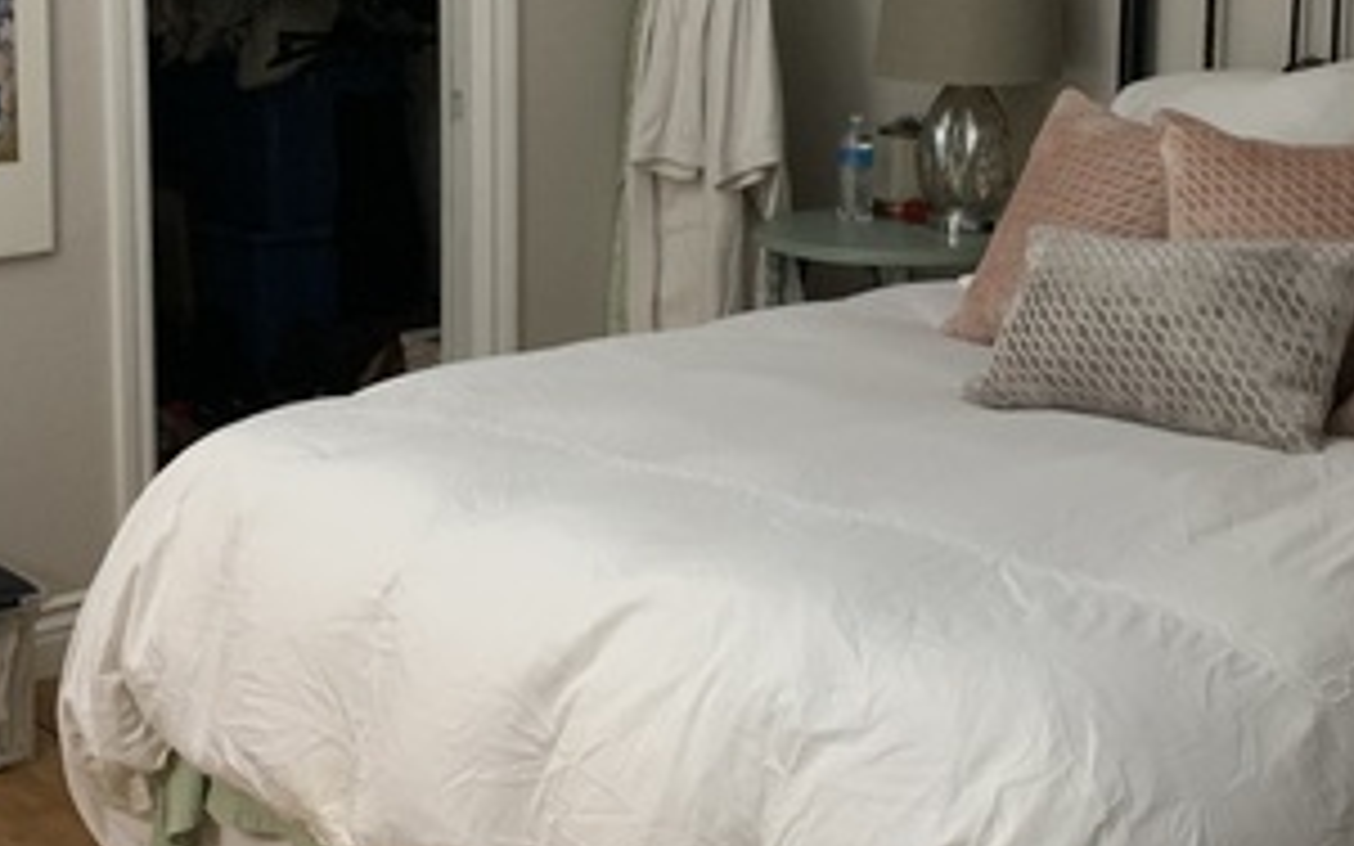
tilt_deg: -7.2
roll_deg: -0.5
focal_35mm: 61
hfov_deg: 33.5
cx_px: 717
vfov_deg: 21.0
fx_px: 2251
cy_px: 158
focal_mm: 4.25
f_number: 1.8
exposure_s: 1/30
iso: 500
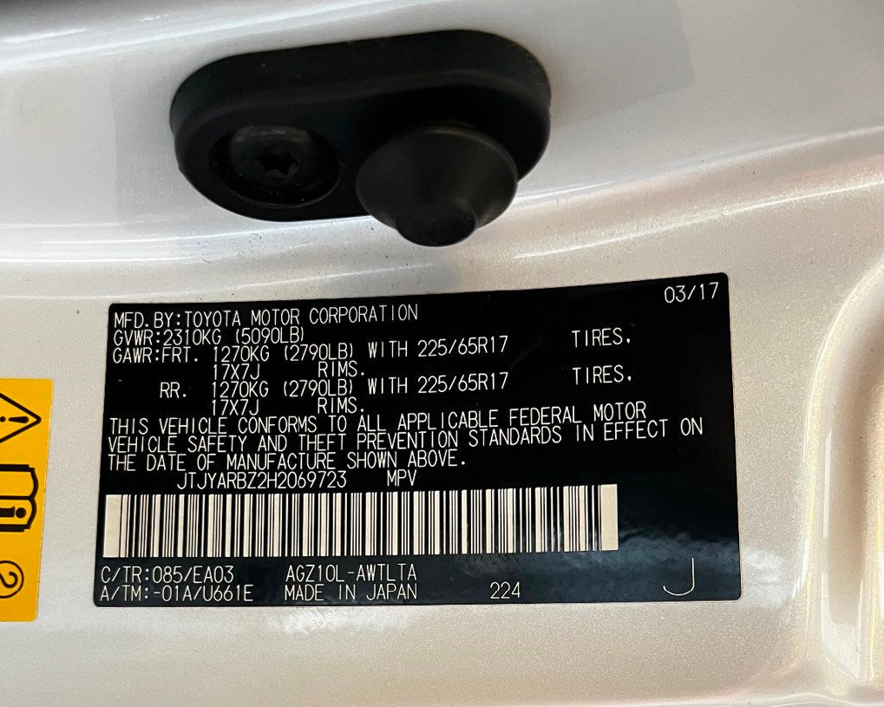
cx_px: 442
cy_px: 582
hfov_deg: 52.8
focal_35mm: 34
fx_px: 889
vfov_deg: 41.2
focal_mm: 5.1
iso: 400
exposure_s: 1/60
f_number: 1.6
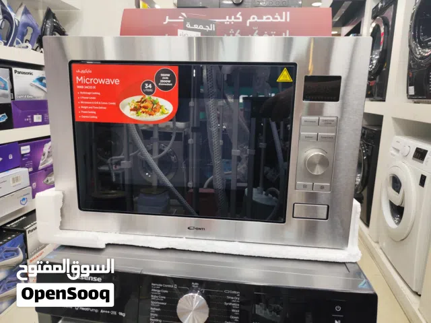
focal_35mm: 23
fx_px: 286
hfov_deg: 73.9
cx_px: 216
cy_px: 162
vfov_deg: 58.9
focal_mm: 6.14
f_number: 1.65
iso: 125
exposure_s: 1/100
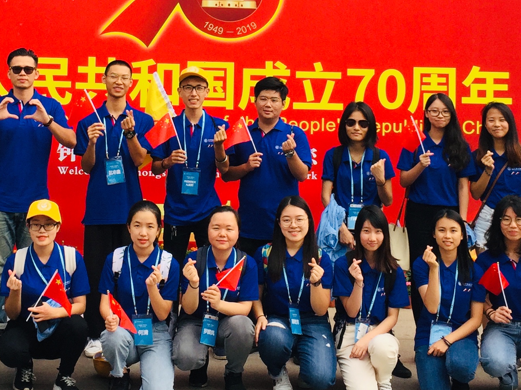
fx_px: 1098
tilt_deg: +4.8
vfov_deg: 19.8
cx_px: 196
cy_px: 36
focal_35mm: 73
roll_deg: -2.1
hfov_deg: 26.6
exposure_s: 1/1199
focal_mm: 4.15
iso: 32
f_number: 2.2
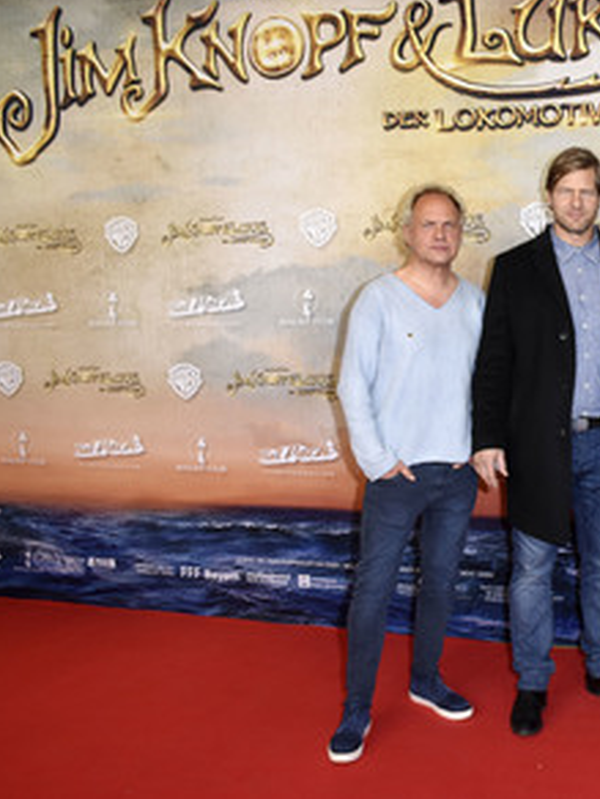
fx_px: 924
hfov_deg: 33.3
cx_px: 582
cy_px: 394
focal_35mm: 40
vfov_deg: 46.8
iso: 640
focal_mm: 18
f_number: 6.3
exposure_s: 1/100
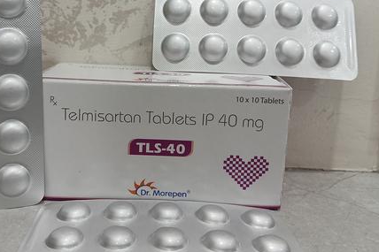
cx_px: 143
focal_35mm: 38
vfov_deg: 34.7
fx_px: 400
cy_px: 87
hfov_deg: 50.2
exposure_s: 1/50
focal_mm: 4.05
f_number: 1.8
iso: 400
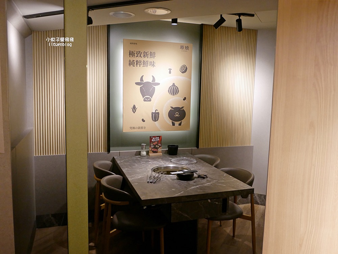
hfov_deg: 63.4
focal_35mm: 28
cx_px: 169
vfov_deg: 49.8
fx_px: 274
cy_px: 127
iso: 800
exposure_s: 1/60
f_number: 2.5
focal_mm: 14
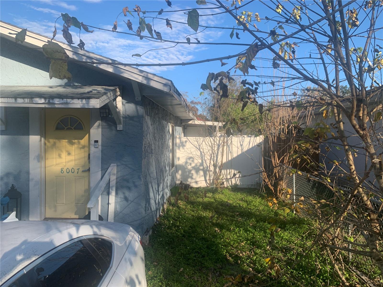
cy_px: 144
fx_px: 288
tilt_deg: +0.6
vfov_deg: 53.1
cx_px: 192
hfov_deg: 67.3
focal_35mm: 26
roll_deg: -1.9
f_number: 1.8
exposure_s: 1/1387
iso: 25
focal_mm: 4.25
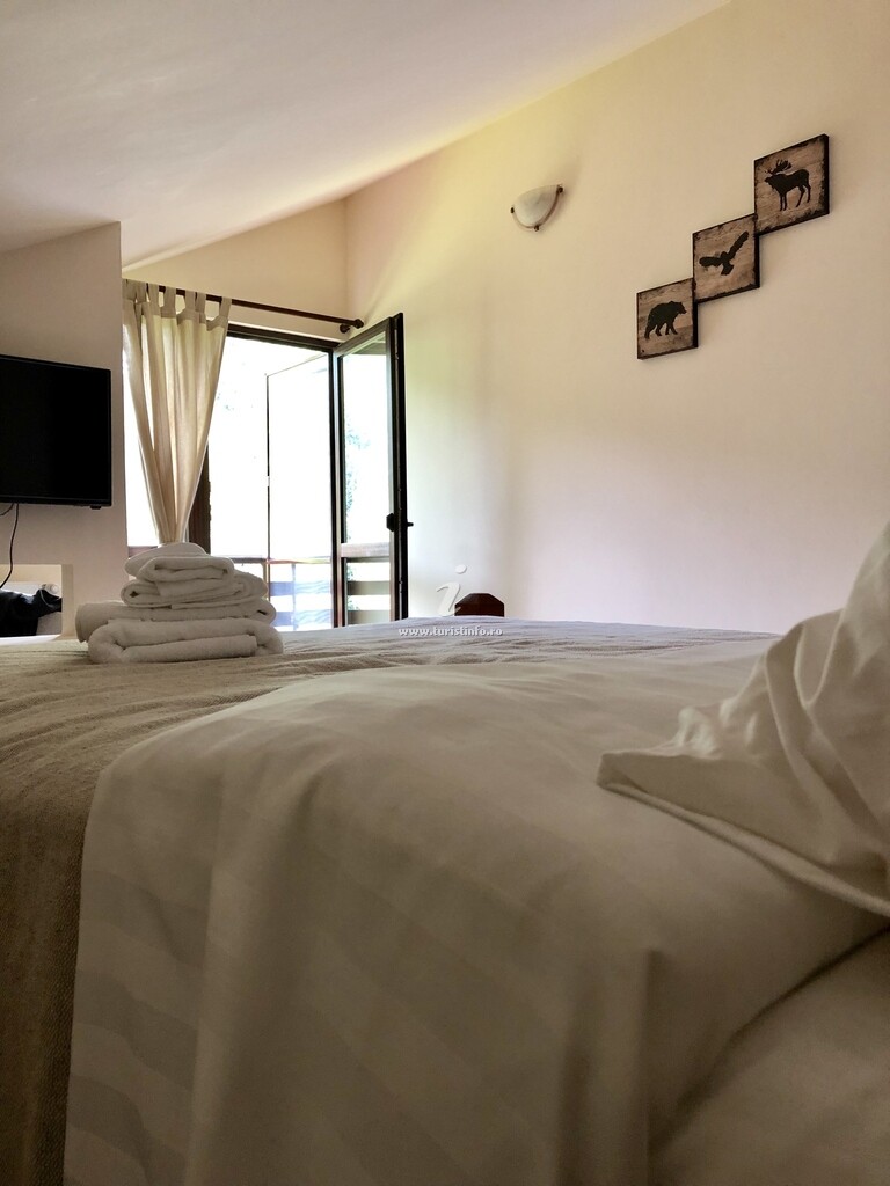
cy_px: 593
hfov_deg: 49.7
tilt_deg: -0.9
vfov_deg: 63.4
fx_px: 960
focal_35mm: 28
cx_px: 445
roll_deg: +1.5
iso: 40
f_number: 1.8
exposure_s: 1/20
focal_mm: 3.99
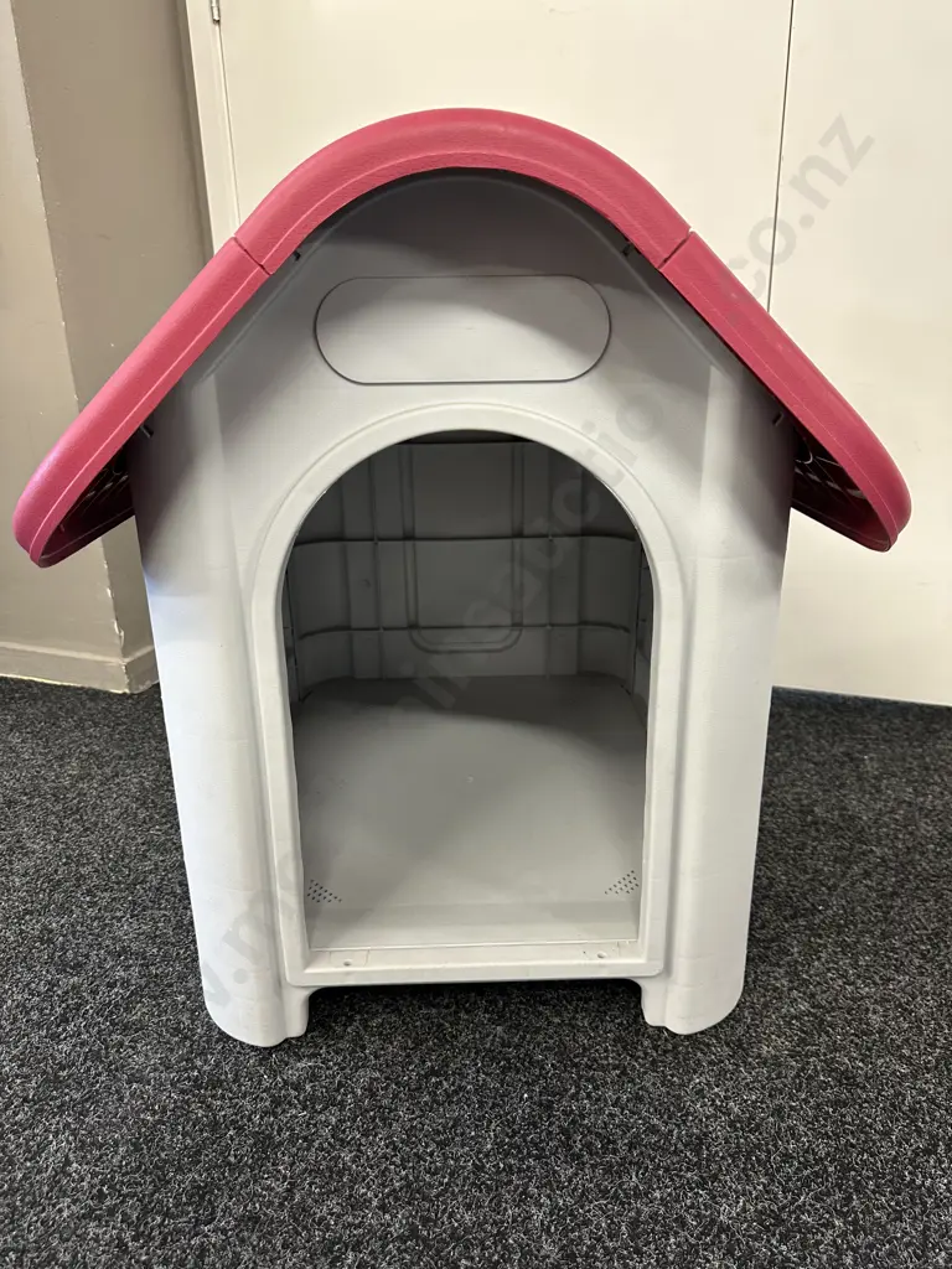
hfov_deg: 56.8
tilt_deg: -20.8
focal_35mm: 24
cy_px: 634
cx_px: 476
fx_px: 880
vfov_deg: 71.6
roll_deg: +1.7
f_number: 1.78
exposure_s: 1/50
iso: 200
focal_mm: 6.86
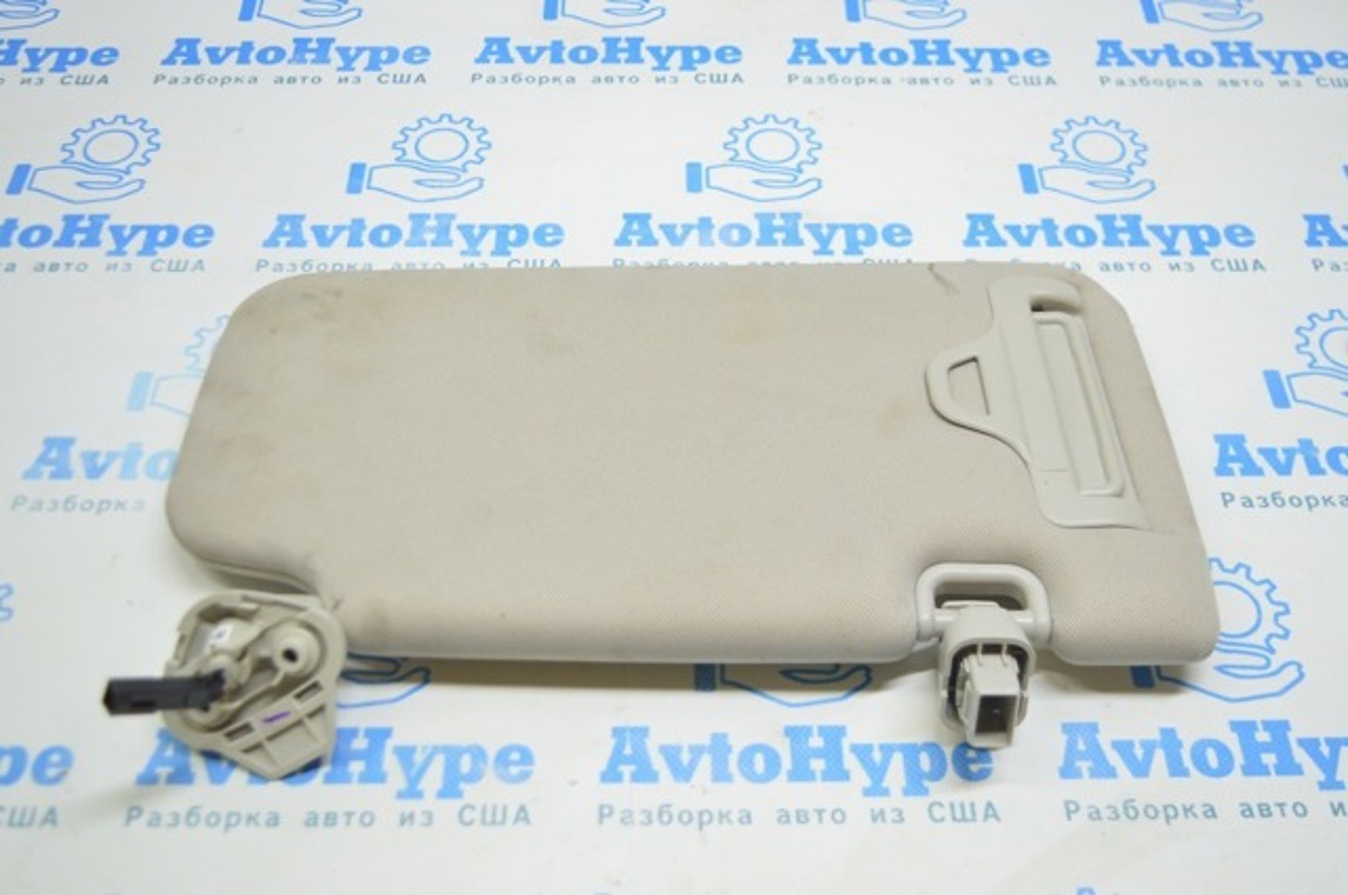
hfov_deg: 48.0
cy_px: 448
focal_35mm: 40
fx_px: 1515
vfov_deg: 32.9
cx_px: 674
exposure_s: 1/40
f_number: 4
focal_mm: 27
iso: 400
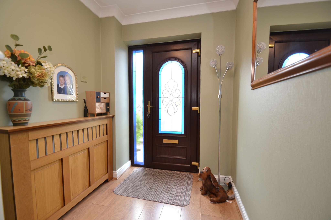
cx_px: 166
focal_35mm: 15
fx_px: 138
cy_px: 110
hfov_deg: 100.4
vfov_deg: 77.3
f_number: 3.5
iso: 450
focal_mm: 10
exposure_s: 1/60
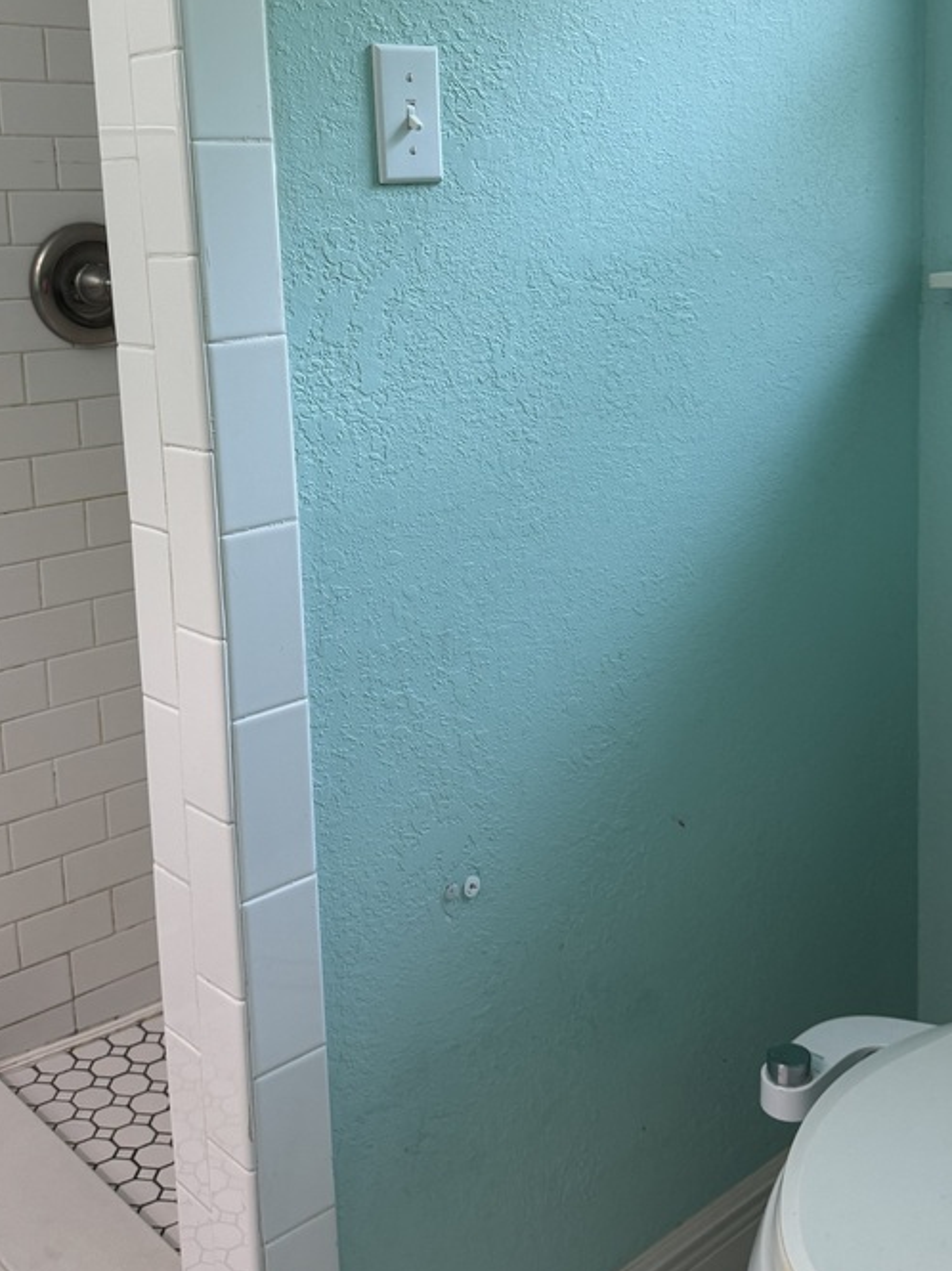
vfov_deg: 47.2
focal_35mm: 39
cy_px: 434
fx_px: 1431
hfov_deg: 36.8
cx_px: 487
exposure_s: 1/110
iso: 200
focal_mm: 6.76
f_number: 1.78
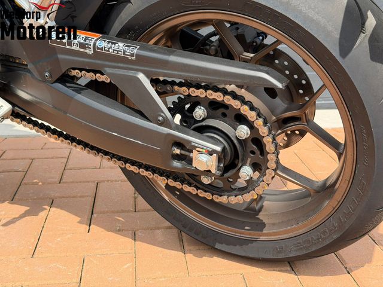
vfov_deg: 30.3
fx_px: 531
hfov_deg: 39.7
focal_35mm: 48
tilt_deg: -16.1
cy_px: 144
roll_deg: -0.8
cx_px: 192
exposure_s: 1/2146
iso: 100
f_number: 1.78
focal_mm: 6.76
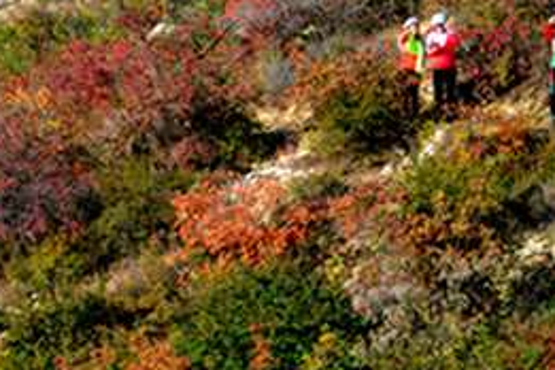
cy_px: 175
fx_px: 9434
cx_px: 310
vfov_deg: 2.2
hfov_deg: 3.4
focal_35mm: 612
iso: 250
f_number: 6.3
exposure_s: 1/320
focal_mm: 200
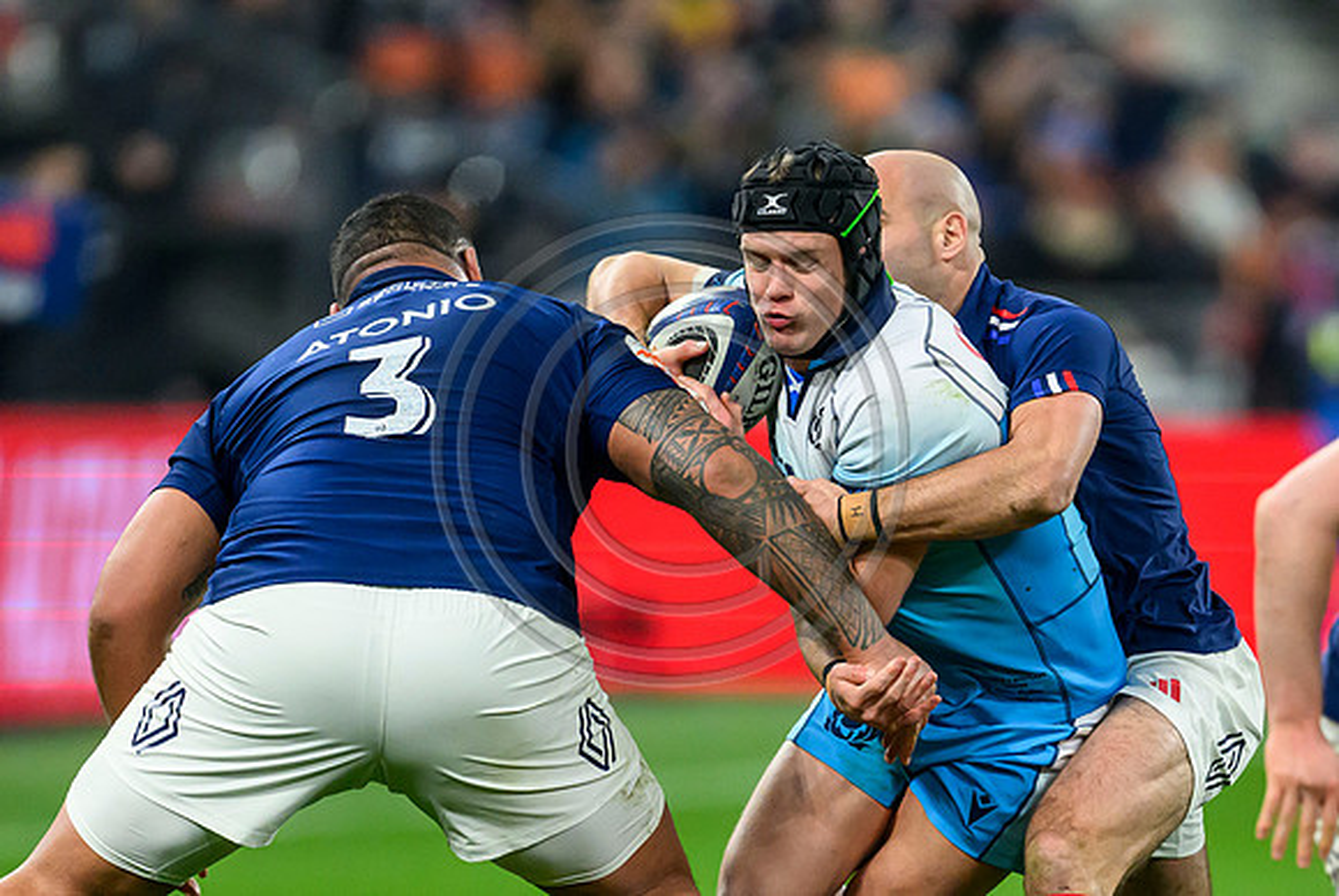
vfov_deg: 1.5
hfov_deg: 2.2
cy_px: 859
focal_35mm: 941
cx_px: 1137
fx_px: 35025
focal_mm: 400
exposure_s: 1/2500
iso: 3200
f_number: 2.8
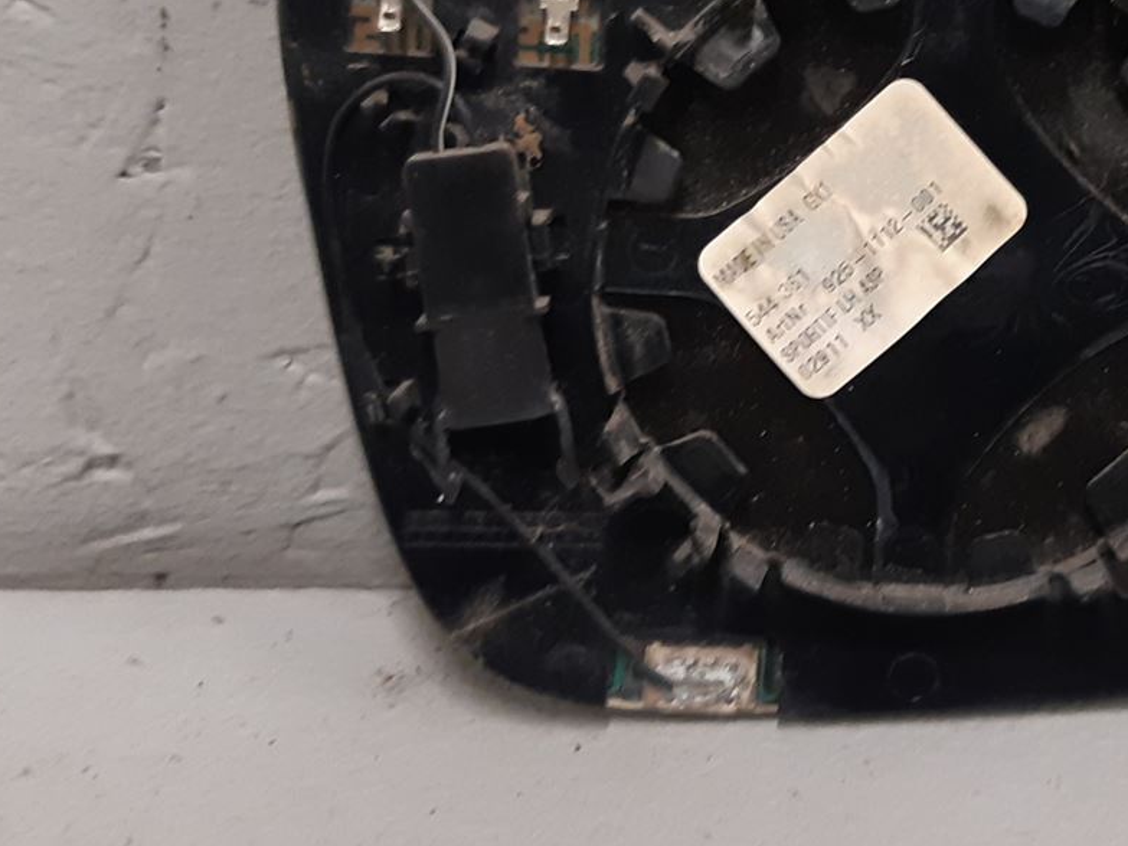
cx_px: 948
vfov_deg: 21.4
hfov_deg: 27.8
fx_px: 2216
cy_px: 179
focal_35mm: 68
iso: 160
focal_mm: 3.93
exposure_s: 1/50
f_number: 1.7
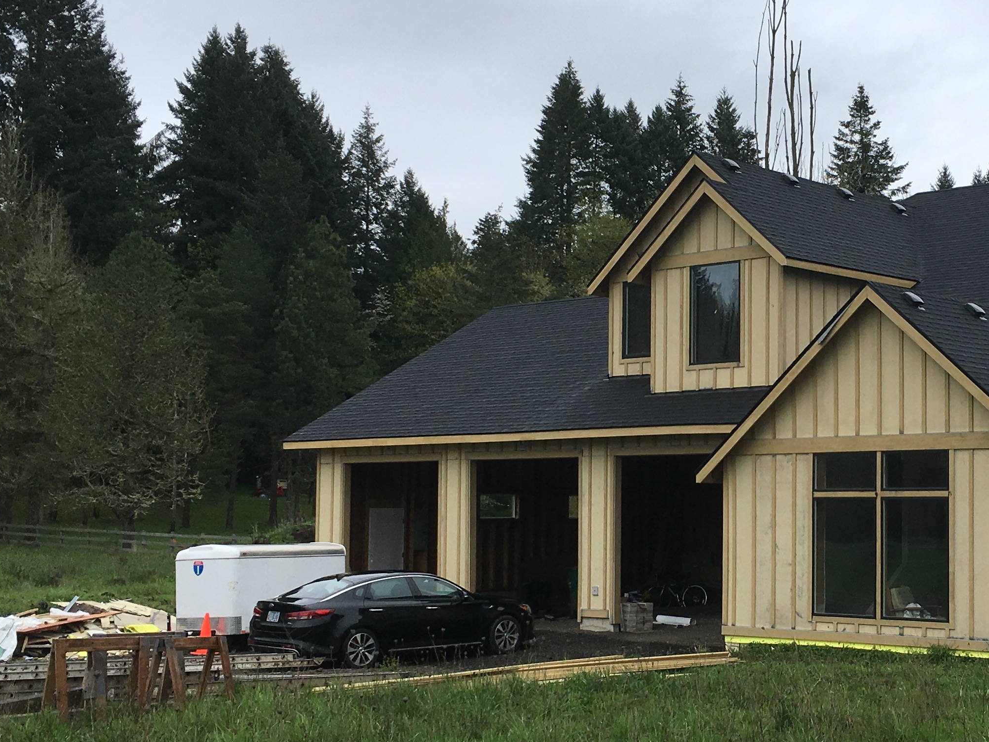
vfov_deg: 25.2
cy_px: 404
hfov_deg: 32.3
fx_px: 1657
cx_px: 794
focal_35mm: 58
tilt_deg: +3.9
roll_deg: +0.2
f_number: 2.2
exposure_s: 1/761
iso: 25
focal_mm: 4.15
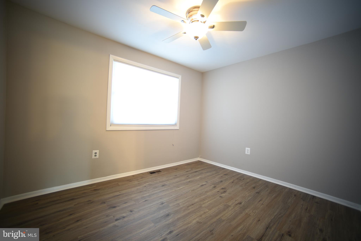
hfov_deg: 104.2
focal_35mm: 14
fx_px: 140
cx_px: 180
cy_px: 120
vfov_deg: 81.3
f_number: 2.8
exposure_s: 1/3
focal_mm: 14
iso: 100
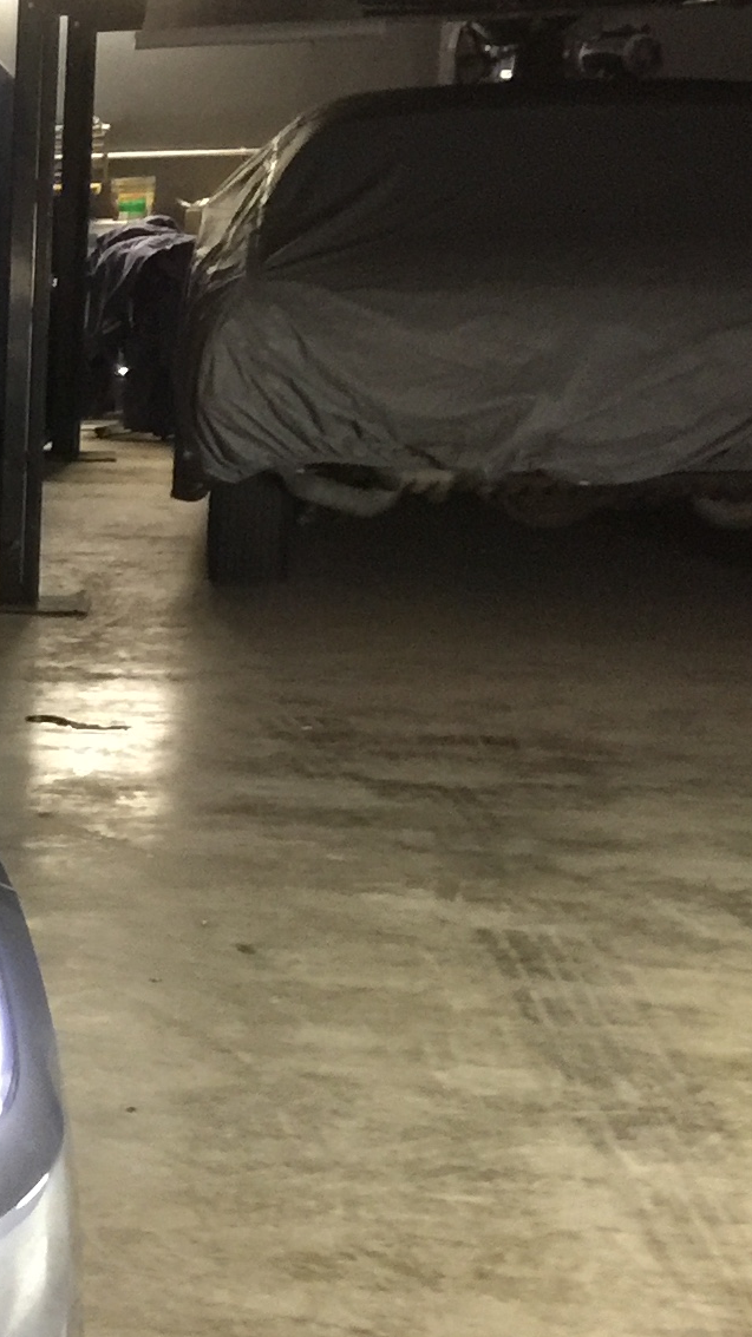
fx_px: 3227
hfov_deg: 10.9
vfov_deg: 23.4
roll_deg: +1.1
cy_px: 784
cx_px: -1158
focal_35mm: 91
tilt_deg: -11.8
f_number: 2.2
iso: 125
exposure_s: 1/8
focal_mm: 4.15
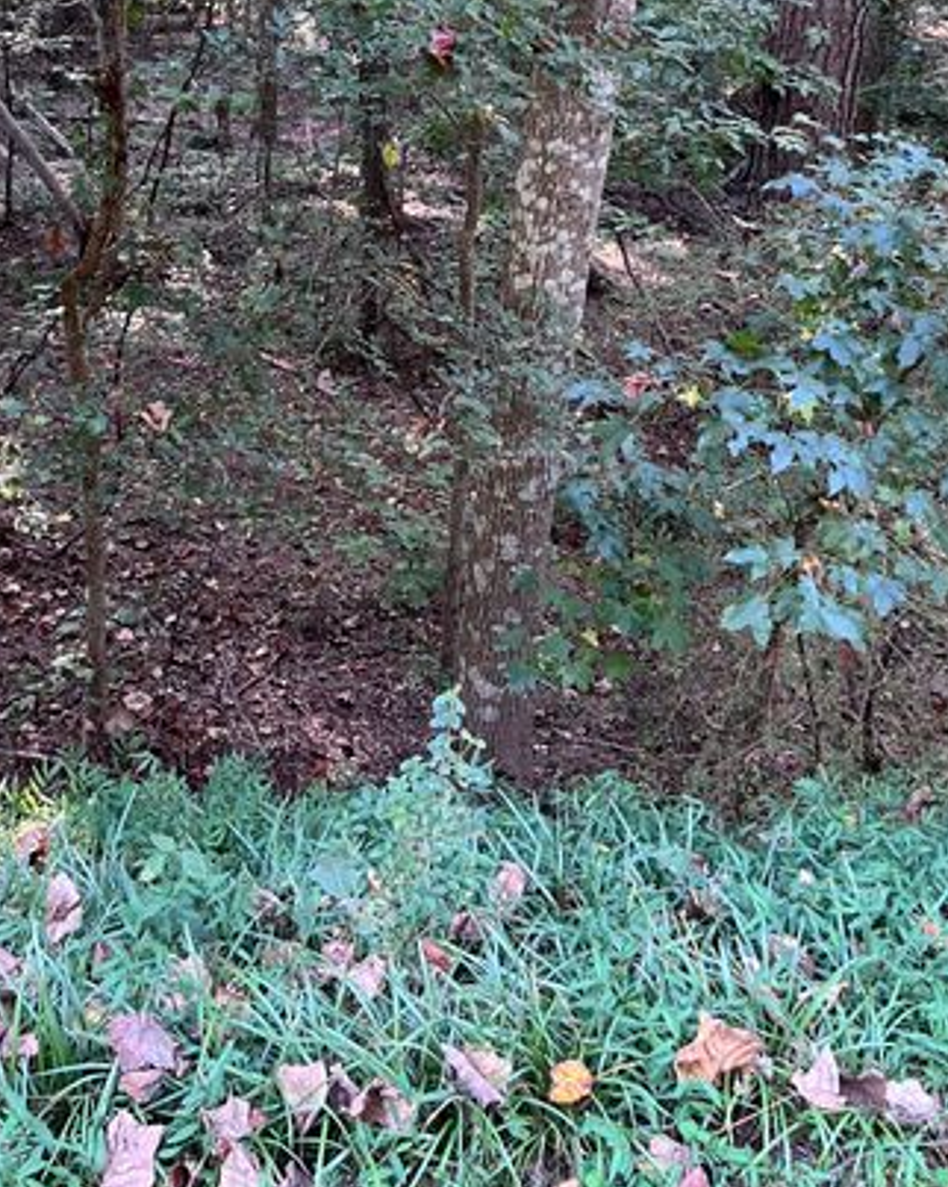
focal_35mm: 42
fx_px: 1474
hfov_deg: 35.6
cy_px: 267
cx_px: 397
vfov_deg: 42.2
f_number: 1.5
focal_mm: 5.7
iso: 250
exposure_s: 1/60
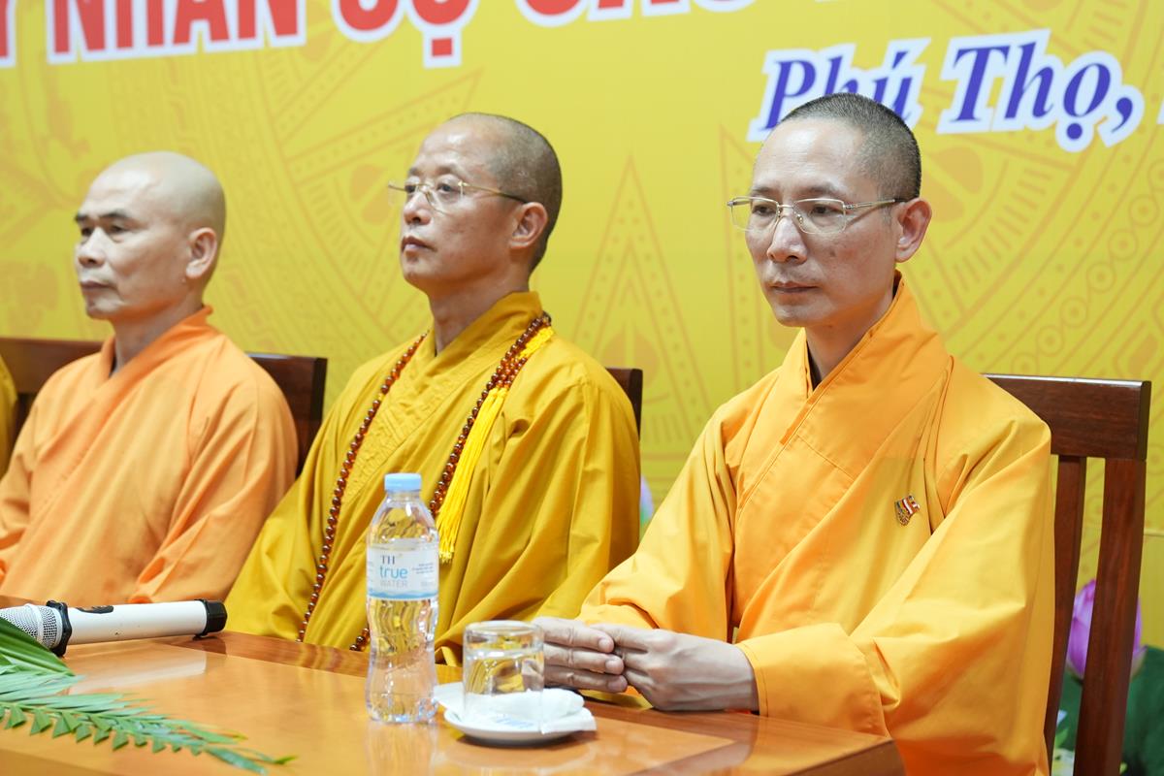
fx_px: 2134
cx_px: 582
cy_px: 388
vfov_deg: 20.6
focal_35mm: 66
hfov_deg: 30.5
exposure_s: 1/80
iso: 1250
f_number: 2.8
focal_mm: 44
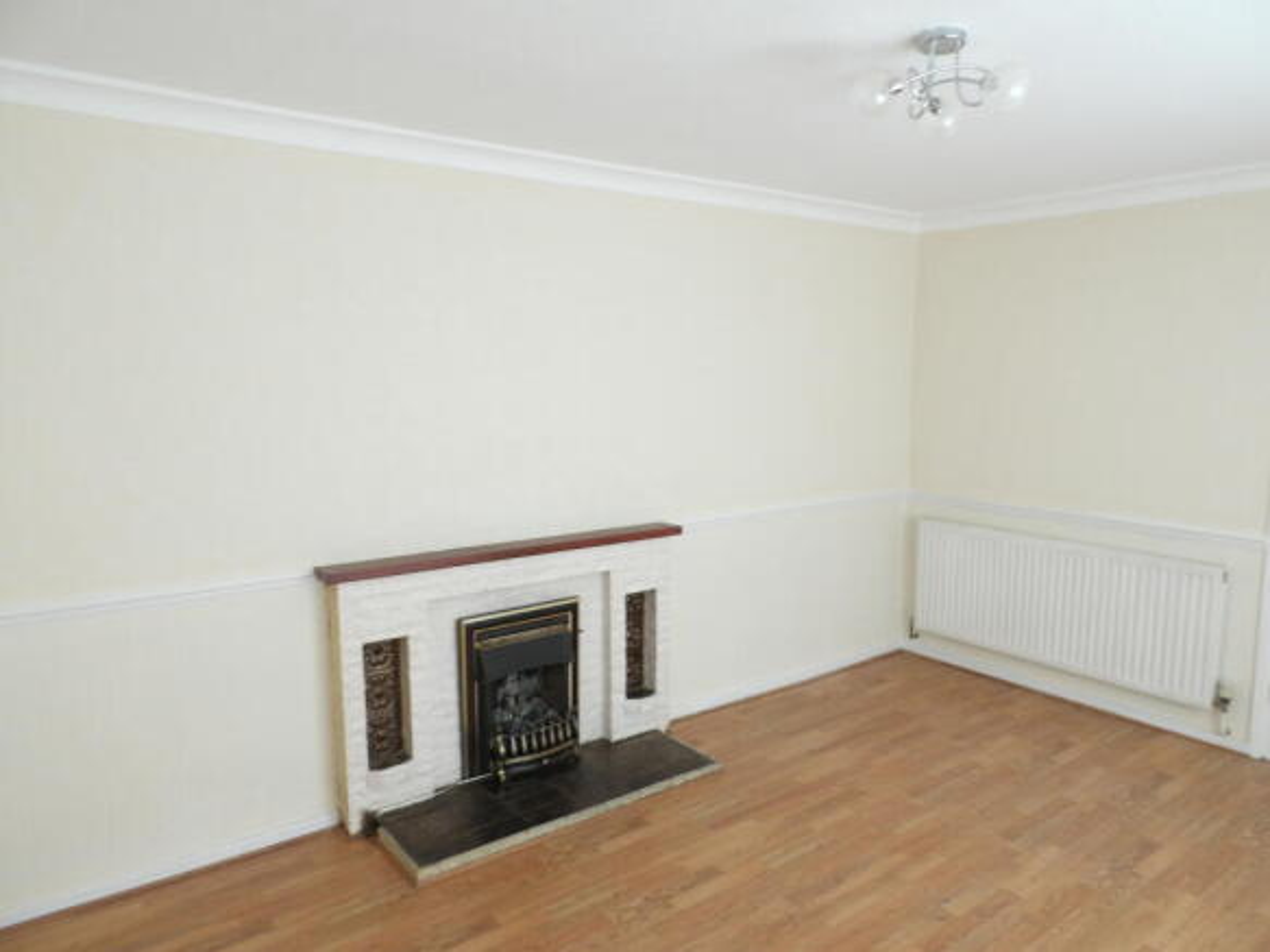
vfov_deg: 56.8
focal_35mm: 24
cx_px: 635
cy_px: 476
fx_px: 880
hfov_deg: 71.6
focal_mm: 4.3
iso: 100
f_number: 4.1
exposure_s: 1/57
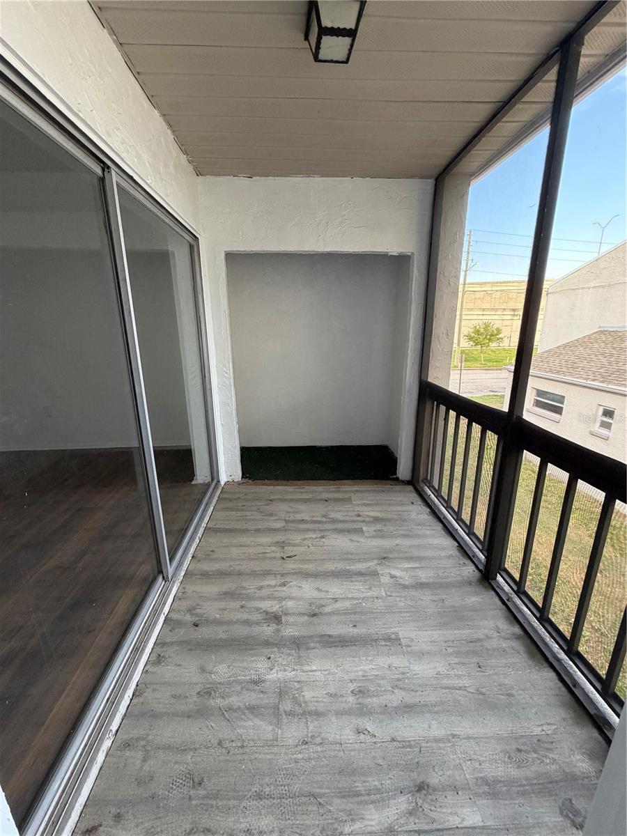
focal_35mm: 14
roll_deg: +0.3
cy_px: 418
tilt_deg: -15.6
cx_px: 314
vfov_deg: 102.1
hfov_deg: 85.7
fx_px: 338
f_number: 2.2
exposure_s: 1/121
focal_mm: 2.22
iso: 320
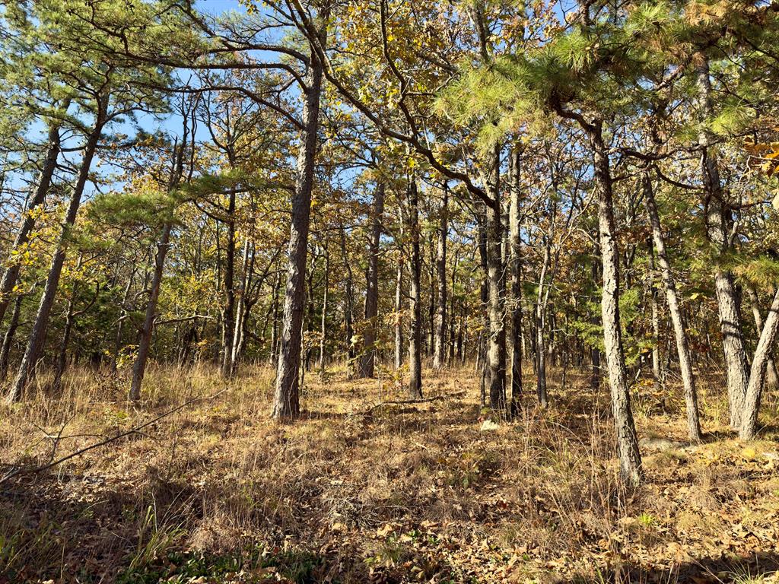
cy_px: 292
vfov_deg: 56.8
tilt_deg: +15.9
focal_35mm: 24
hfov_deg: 71.6
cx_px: 390
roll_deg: -2.8
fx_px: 540
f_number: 1.78
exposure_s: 1/715
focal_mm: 6.76
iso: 64
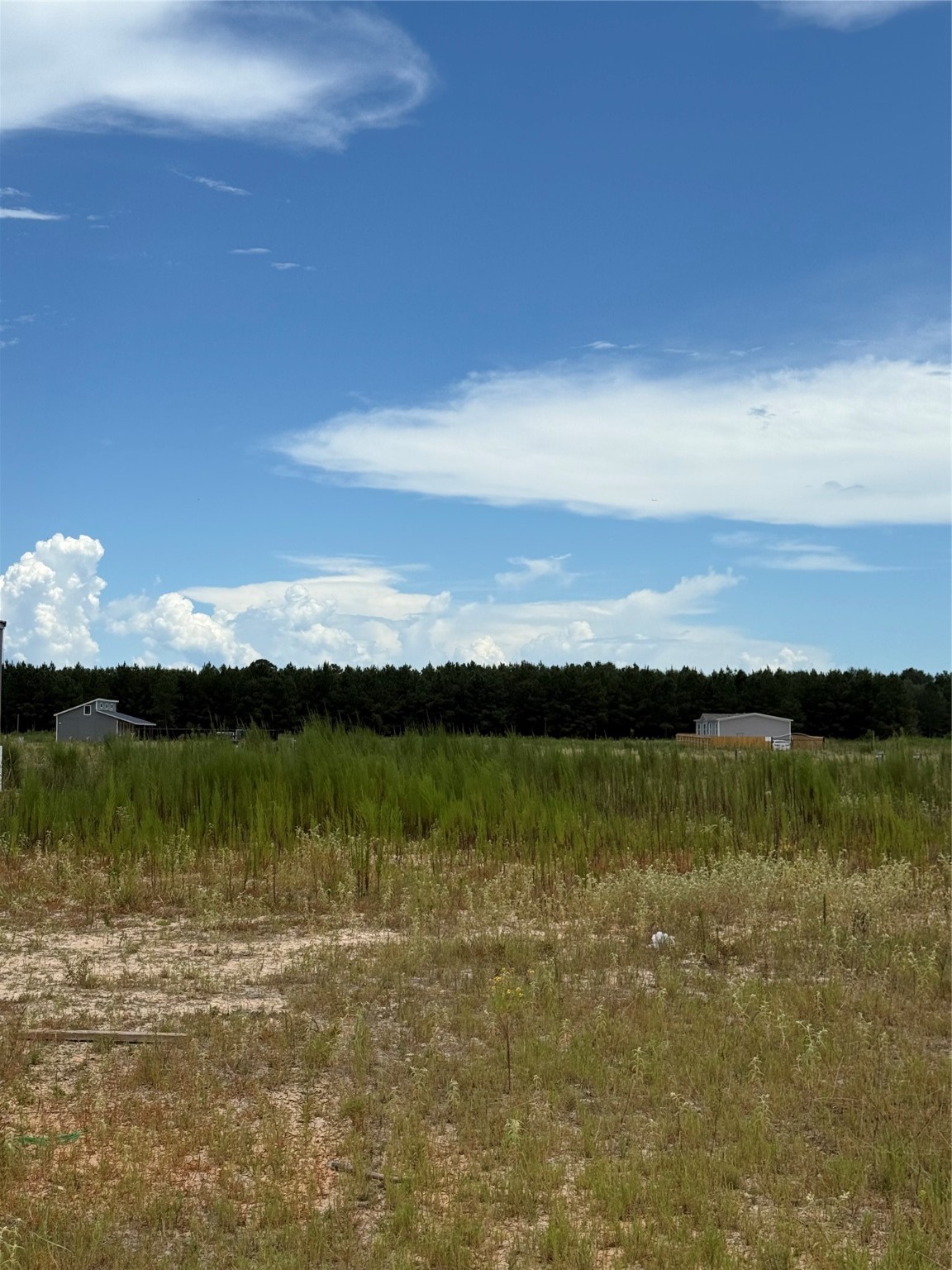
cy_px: 635
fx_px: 1760
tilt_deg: +2.2
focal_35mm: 48
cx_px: 476
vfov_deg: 39.7
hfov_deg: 30.3
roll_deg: -1.4
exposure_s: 1/7143
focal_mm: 6.76
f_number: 1.78
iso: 64
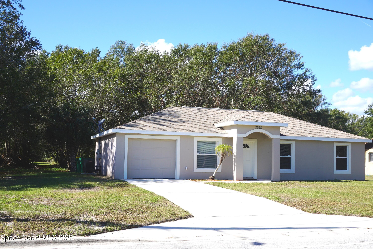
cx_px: 186
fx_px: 451
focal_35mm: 44
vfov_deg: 30.9
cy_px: 124
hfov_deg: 44.9
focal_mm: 29
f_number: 11
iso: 100
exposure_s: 1/125
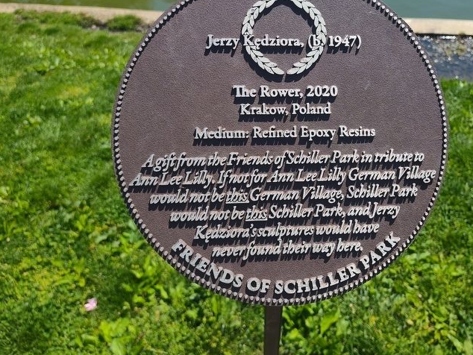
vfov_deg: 47.9
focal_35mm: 29
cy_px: 137
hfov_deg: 61.2
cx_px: 278
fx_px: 396
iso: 100
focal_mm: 5.56
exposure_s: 1/1027
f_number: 1.8
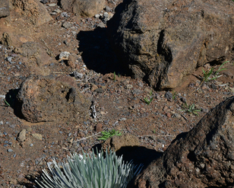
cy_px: 56
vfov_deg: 11.6
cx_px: 103
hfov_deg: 14.5
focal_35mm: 133
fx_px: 922
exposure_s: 1/250
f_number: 16
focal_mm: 56
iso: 200
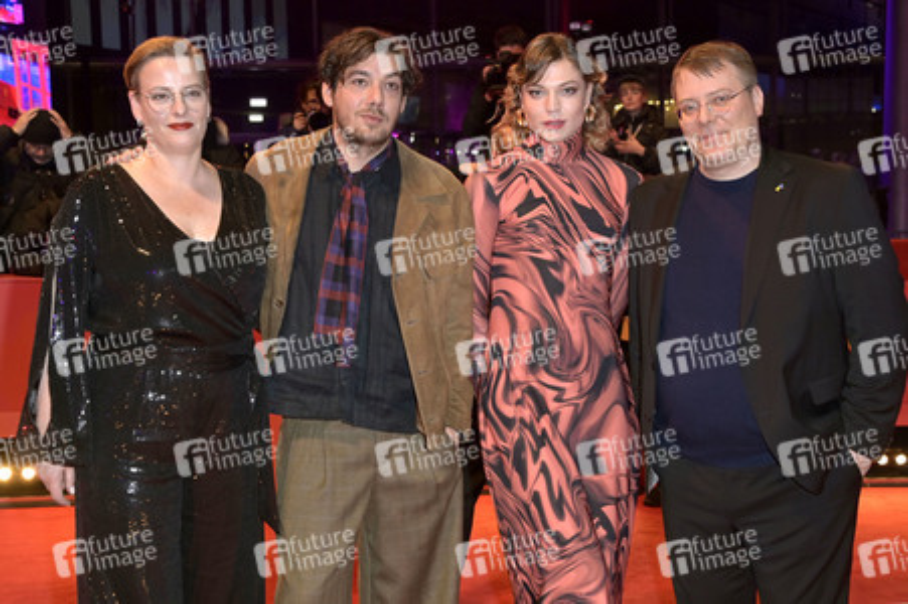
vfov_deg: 30.5
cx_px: 454
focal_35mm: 44
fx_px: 1109
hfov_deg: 44.5
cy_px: 302
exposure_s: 1/250
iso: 1250
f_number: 5.6
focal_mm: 44
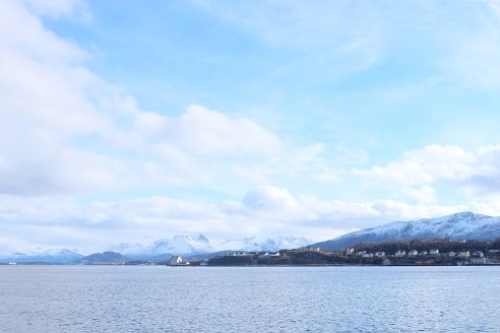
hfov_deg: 48.6
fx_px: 542
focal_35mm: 39
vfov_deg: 33.6
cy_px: 247
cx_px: 338
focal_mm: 16
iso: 400
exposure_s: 1/340
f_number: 8
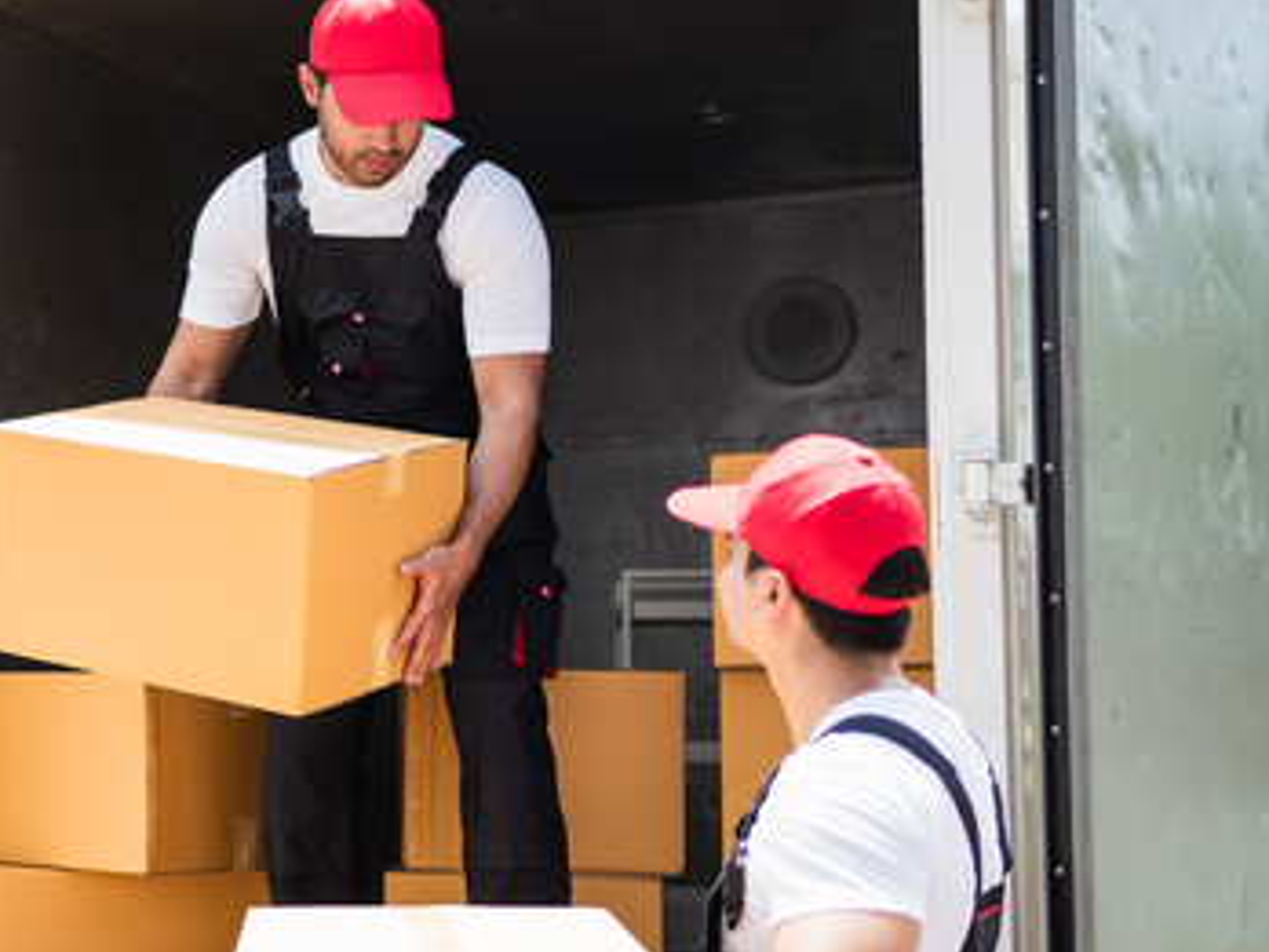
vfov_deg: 21.0
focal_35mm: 70
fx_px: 2566
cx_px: -29
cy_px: 585
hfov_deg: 26.2
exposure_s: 1/640
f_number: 2
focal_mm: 35
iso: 100
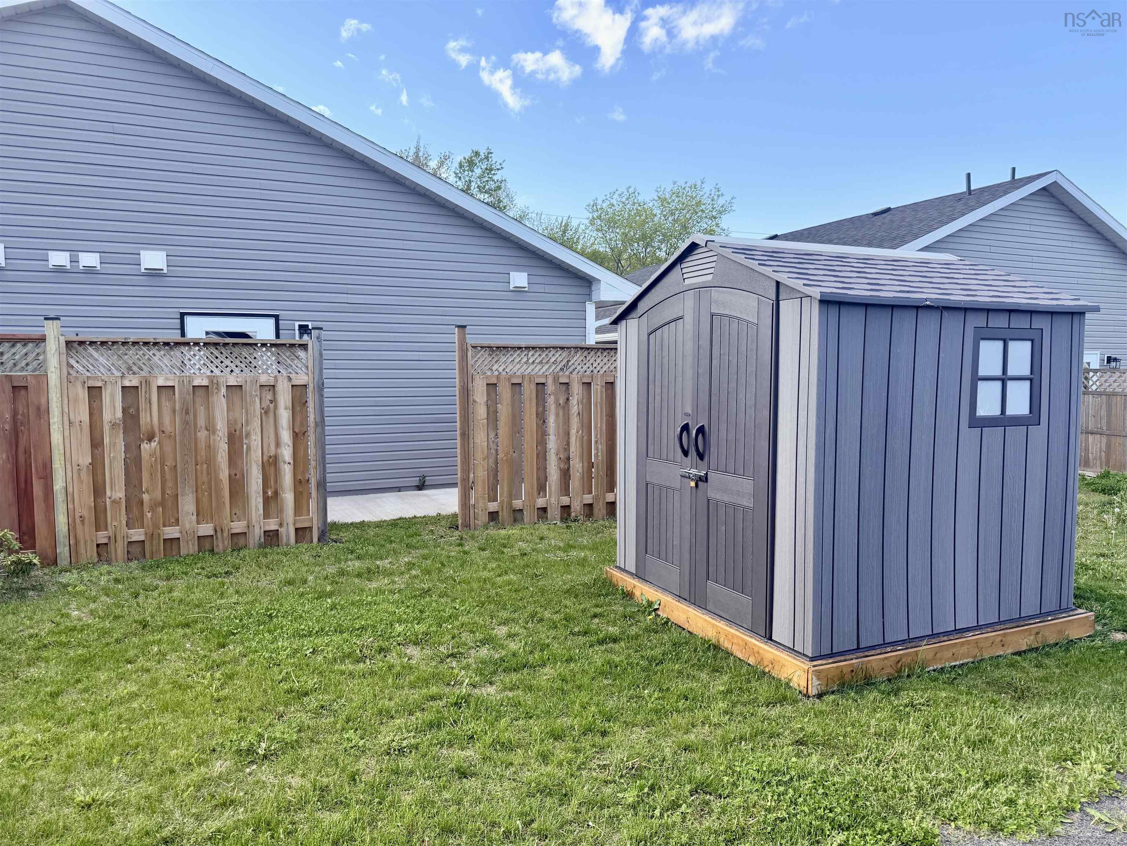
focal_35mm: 24
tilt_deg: -3.3
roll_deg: +0.3
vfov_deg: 56.8
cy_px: 423
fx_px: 781
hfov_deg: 71.6
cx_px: 564
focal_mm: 6.76
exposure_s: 1/1464
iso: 100
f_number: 1.78
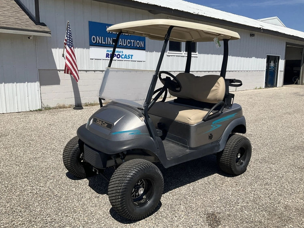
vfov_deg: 48.3
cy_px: 114
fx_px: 255
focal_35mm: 29
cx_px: 152
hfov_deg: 61.6
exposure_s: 1/2538
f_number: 1.8
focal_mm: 3
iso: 25
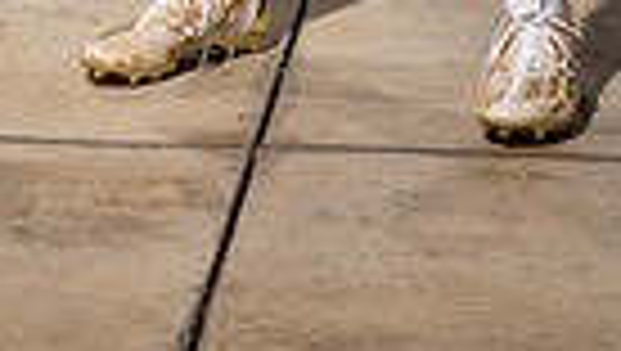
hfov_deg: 12.9
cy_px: -644
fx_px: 2753
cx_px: 338
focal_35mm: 167
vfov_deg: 6.7
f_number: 10
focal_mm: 49
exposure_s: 1/250
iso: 160
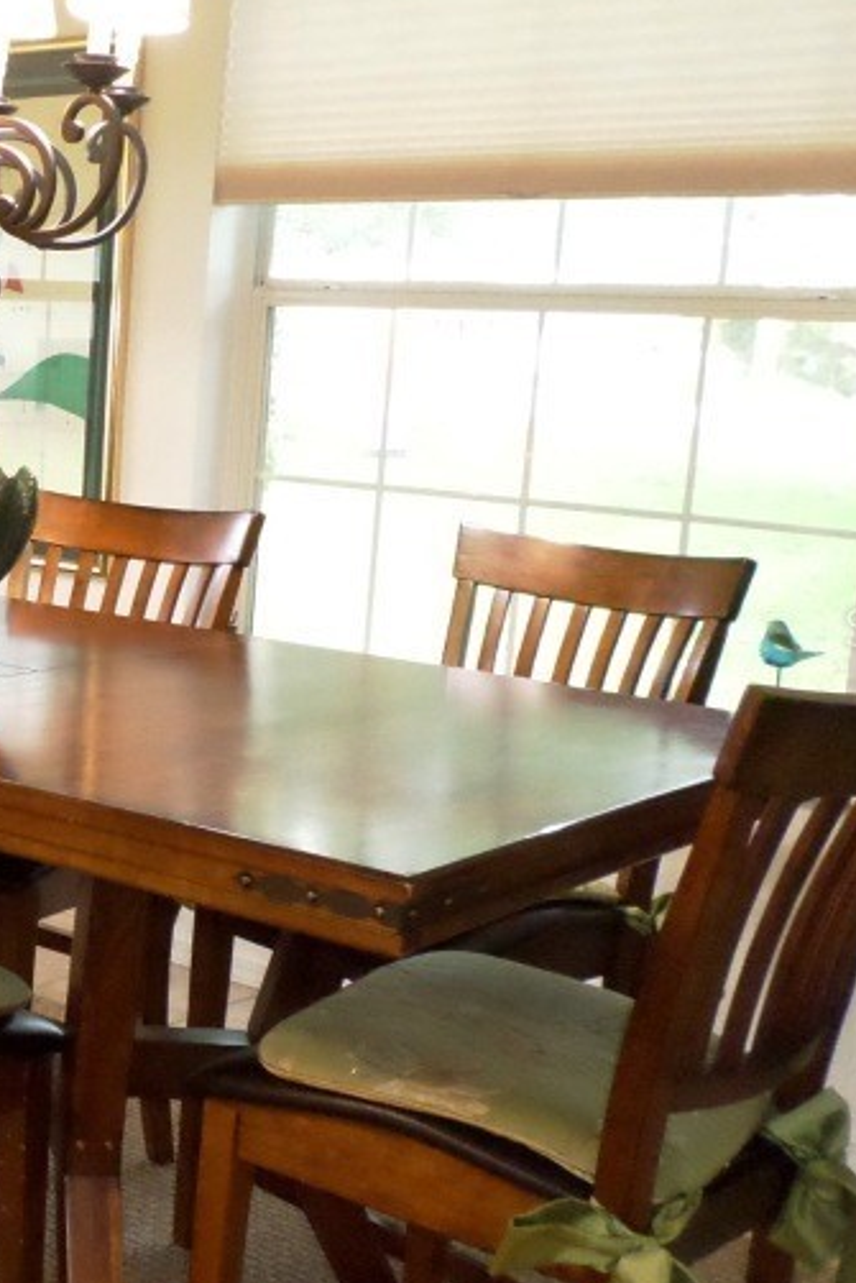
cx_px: -222
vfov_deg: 37.5
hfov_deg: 23.0
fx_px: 1889
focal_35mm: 53
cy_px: 626
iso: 400
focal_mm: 4.5
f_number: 2.5
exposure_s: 1/30
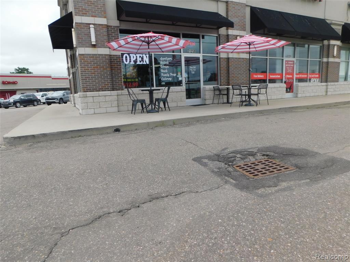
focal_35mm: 23
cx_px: 175
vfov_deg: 58.9
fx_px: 233
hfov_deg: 73.9
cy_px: 131
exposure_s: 1/1250
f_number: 3
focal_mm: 4
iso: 125
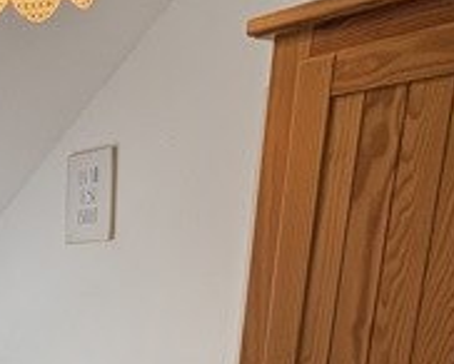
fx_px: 807
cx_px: -120
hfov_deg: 27.0
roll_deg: +0.7
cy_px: 459
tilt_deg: -12.1
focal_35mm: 60
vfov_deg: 22.9
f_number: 2.2
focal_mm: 2.22
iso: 80
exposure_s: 1/100
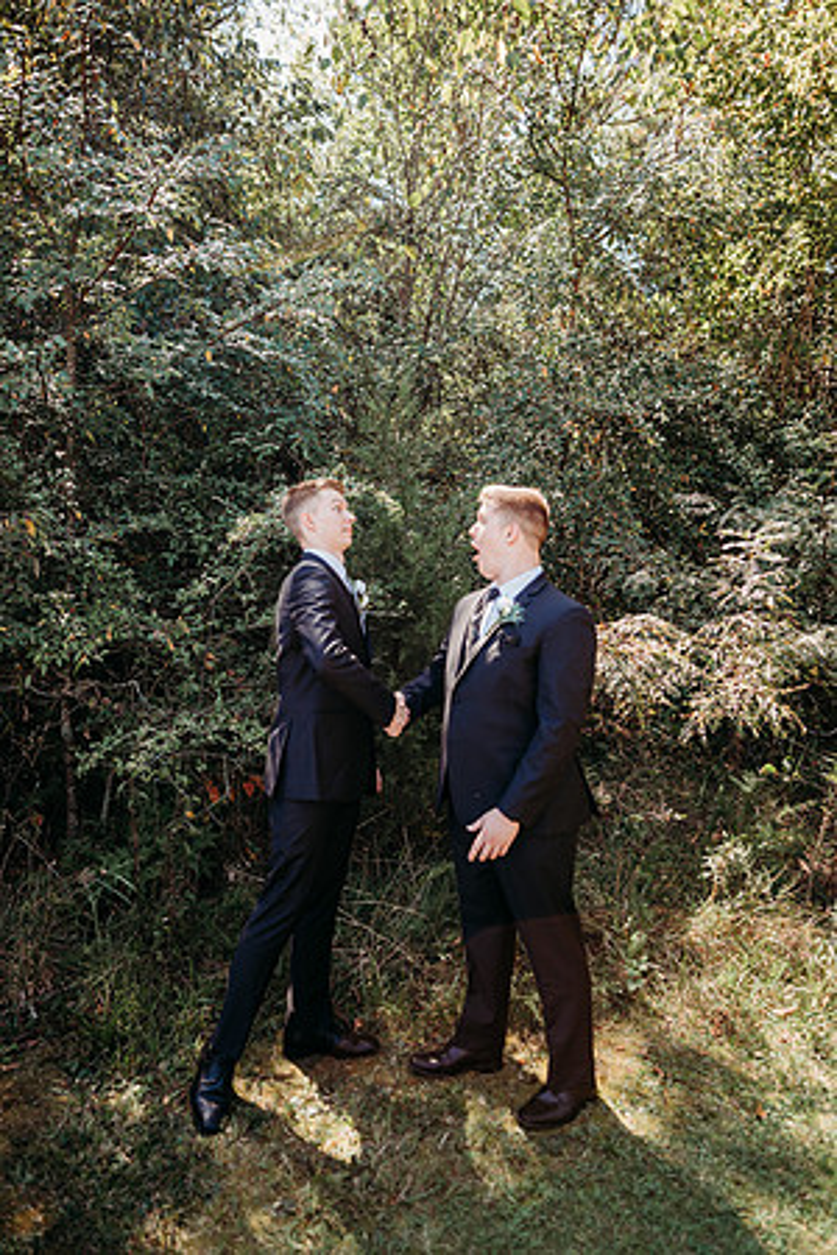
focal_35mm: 24
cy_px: 628
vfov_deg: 73.7
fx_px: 837
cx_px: 418
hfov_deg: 53.1
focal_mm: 24
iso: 125
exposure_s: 1/400
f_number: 2.8
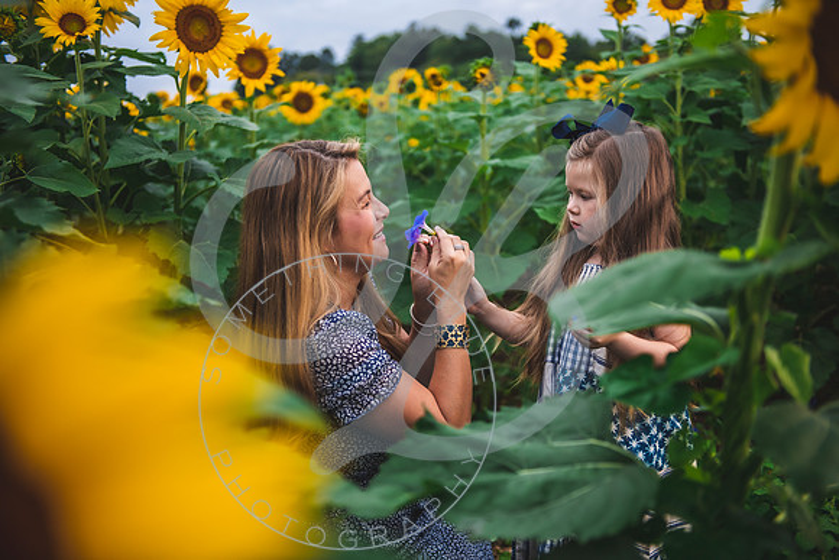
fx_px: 1026
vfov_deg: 30.5
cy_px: 280
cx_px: 420
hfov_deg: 44.5
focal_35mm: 44
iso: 200
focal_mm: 44
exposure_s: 1/250
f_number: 2.8
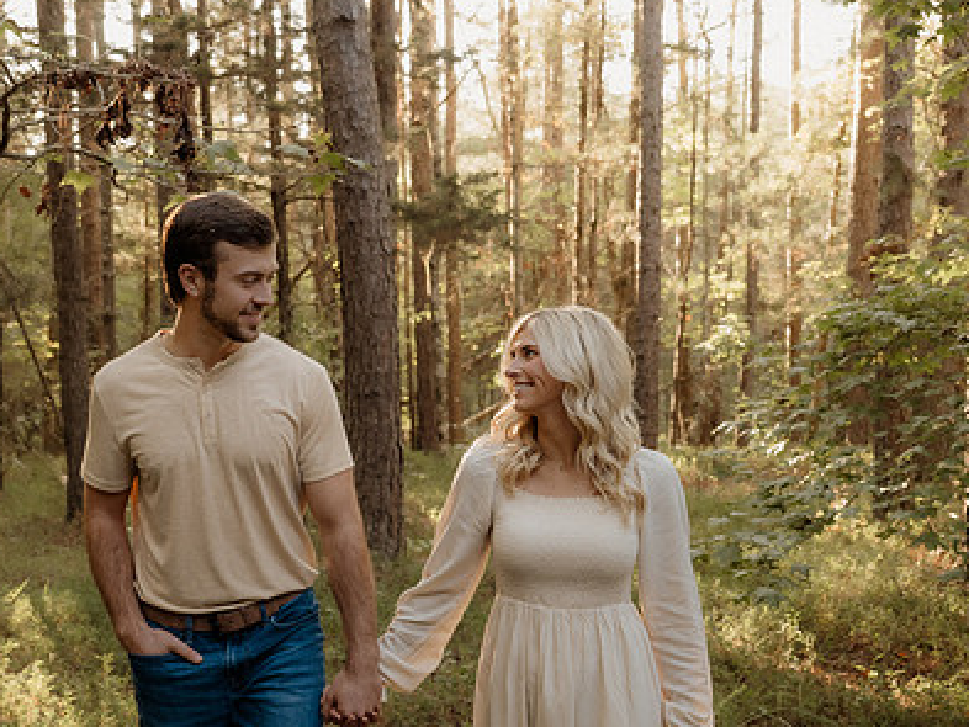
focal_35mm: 51
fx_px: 1428
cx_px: 382
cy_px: 419
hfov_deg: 37.3
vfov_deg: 28.5
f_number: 2.8
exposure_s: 1/125
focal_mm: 24
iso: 500
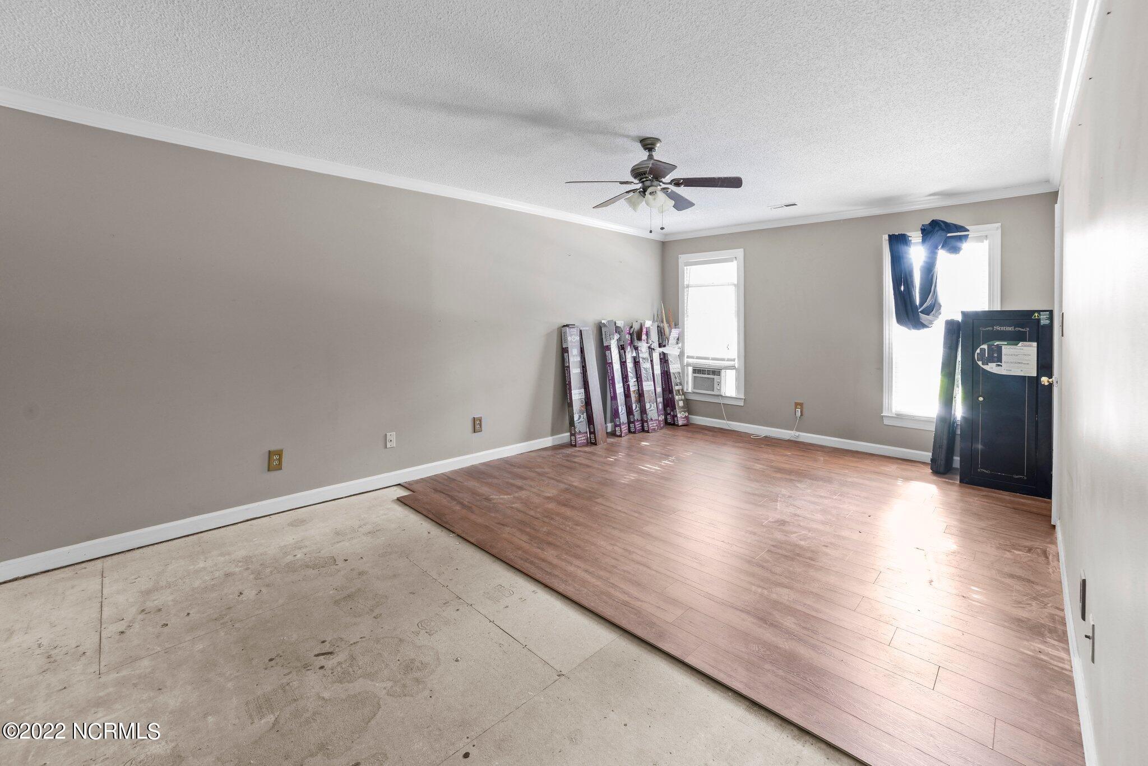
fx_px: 447
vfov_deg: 81.3
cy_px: 383
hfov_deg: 104.2
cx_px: 574
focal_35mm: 14
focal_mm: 14
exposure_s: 2
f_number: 8
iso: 200
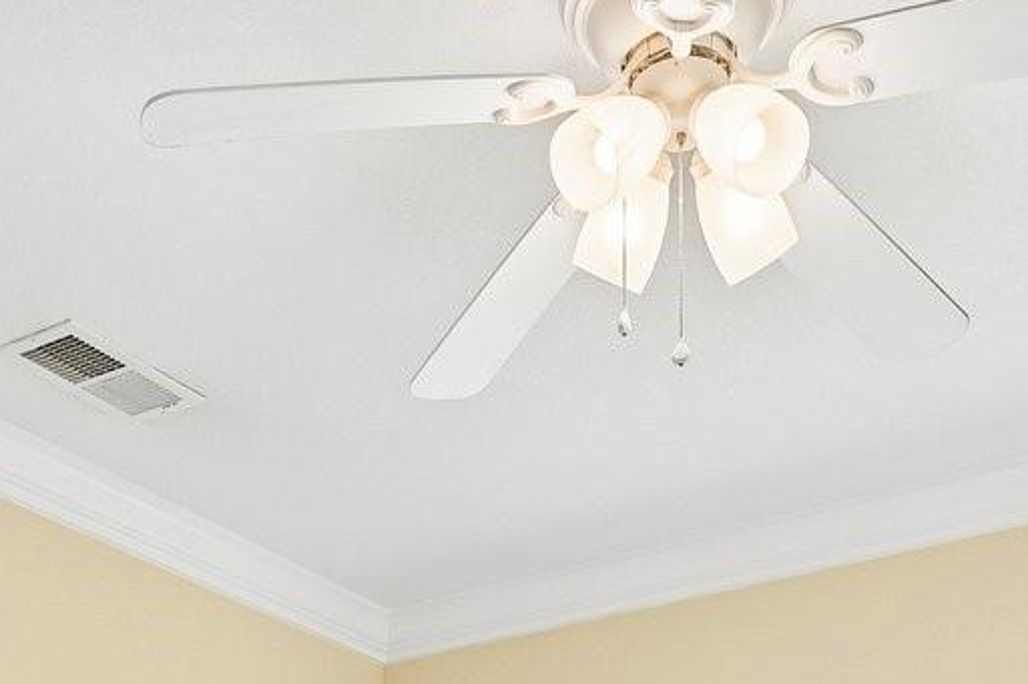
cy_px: 1190
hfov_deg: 35.6
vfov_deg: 19.1
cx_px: 464
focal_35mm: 56
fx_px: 1599
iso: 100
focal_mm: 14
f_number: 8
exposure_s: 1/40
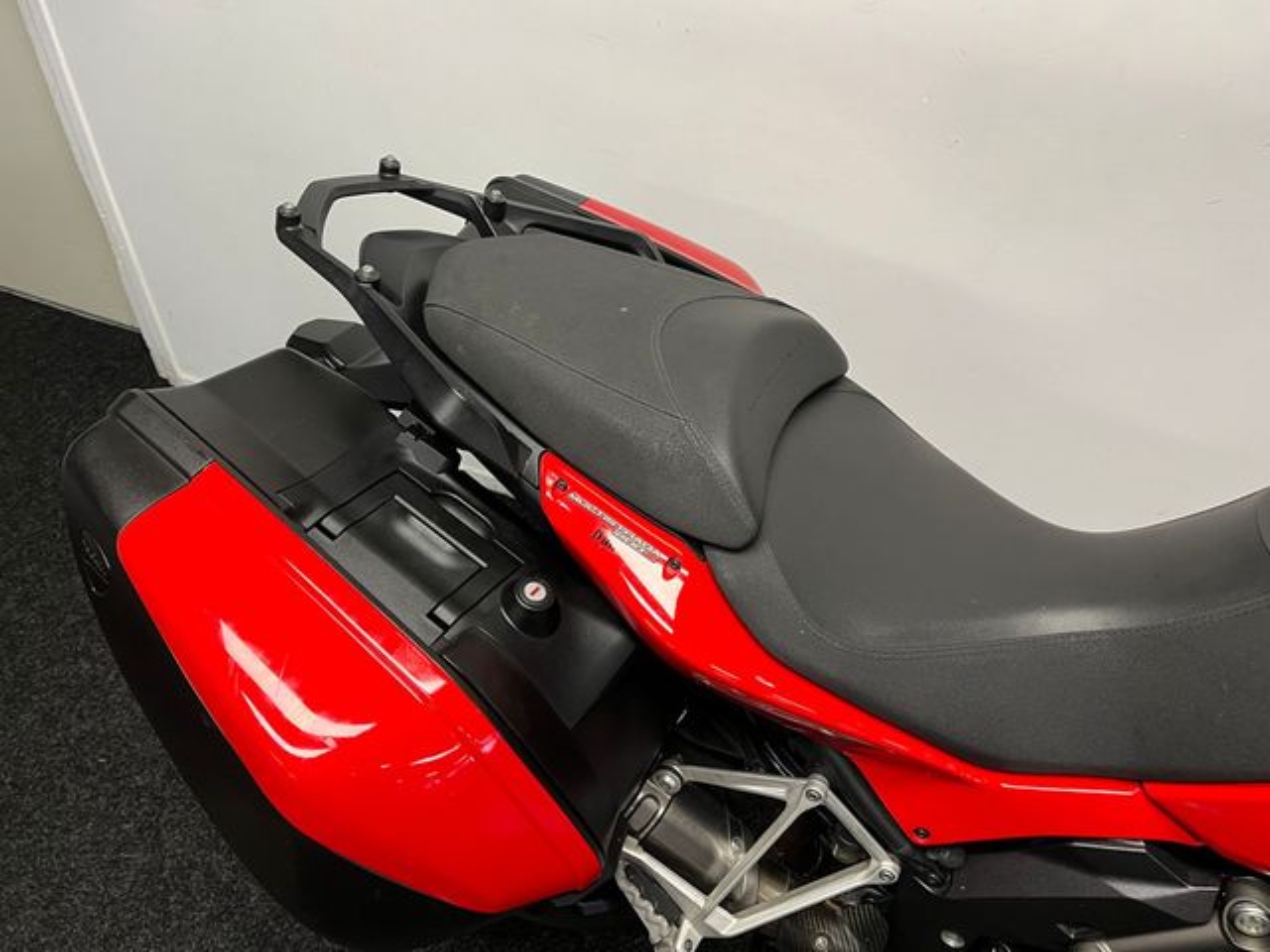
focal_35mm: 26
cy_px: 476
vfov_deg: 53.1
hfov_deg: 67.3
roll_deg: -1.1
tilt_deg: -41.3
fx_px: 954
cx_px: 635
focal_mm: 5.1
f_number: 1.6
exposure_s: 1/50
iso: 125
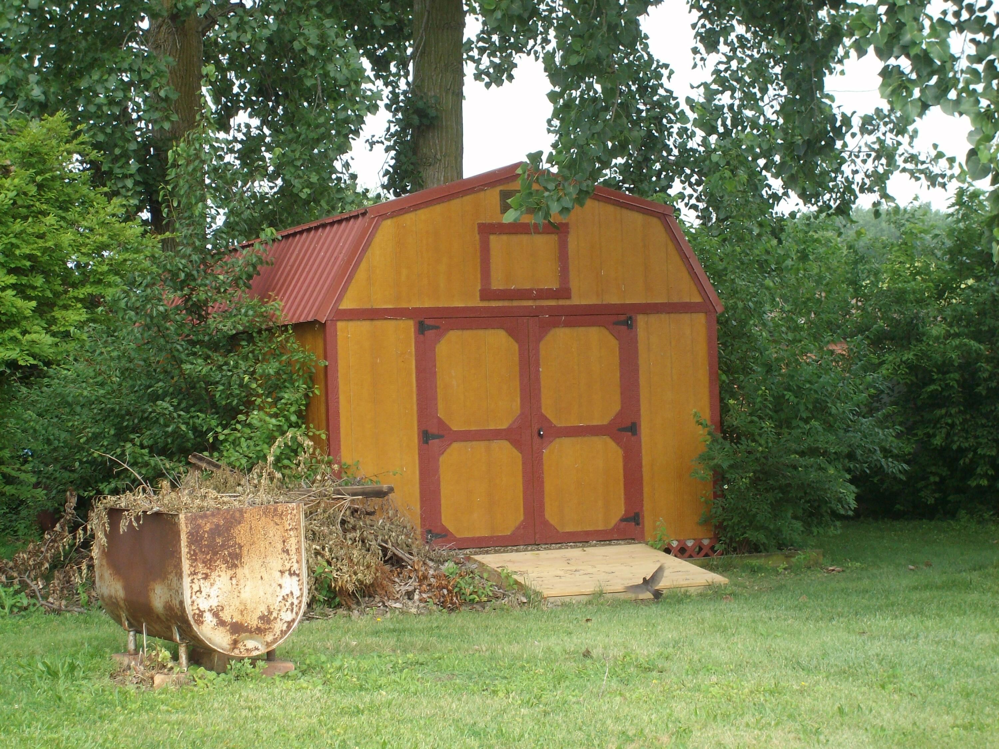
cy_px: 374
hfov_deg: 23.0
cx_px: 500
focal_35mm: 85
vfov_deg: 17.4
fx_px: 2453
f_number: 4.2
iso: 80
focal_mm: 14.1
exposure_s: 1/153
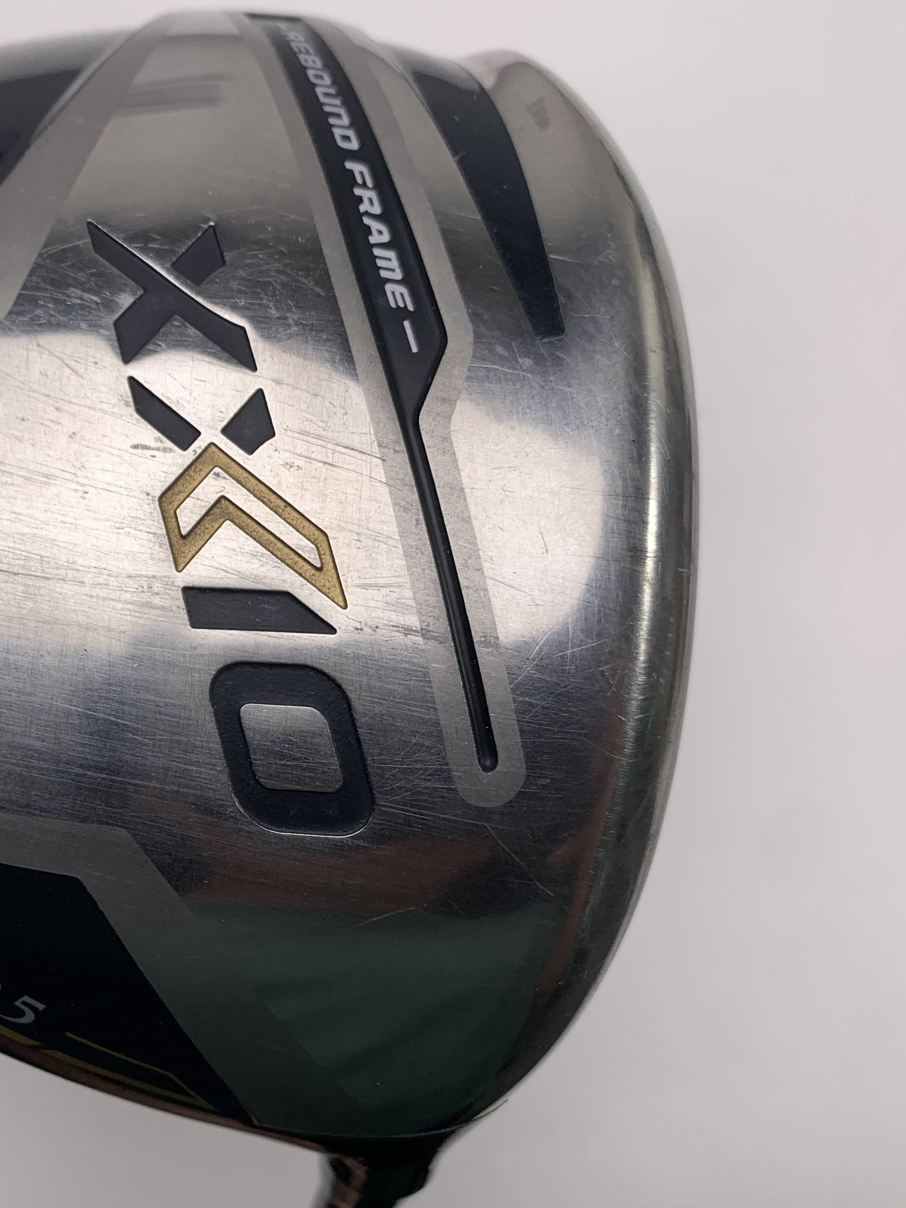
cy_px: 604
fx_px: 1396
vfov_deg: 46.8
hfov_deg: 33.6
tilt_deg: -72.2
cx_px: 50
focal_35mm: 40
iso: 25
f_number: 1.8
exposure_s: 1/306
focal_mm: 4.25
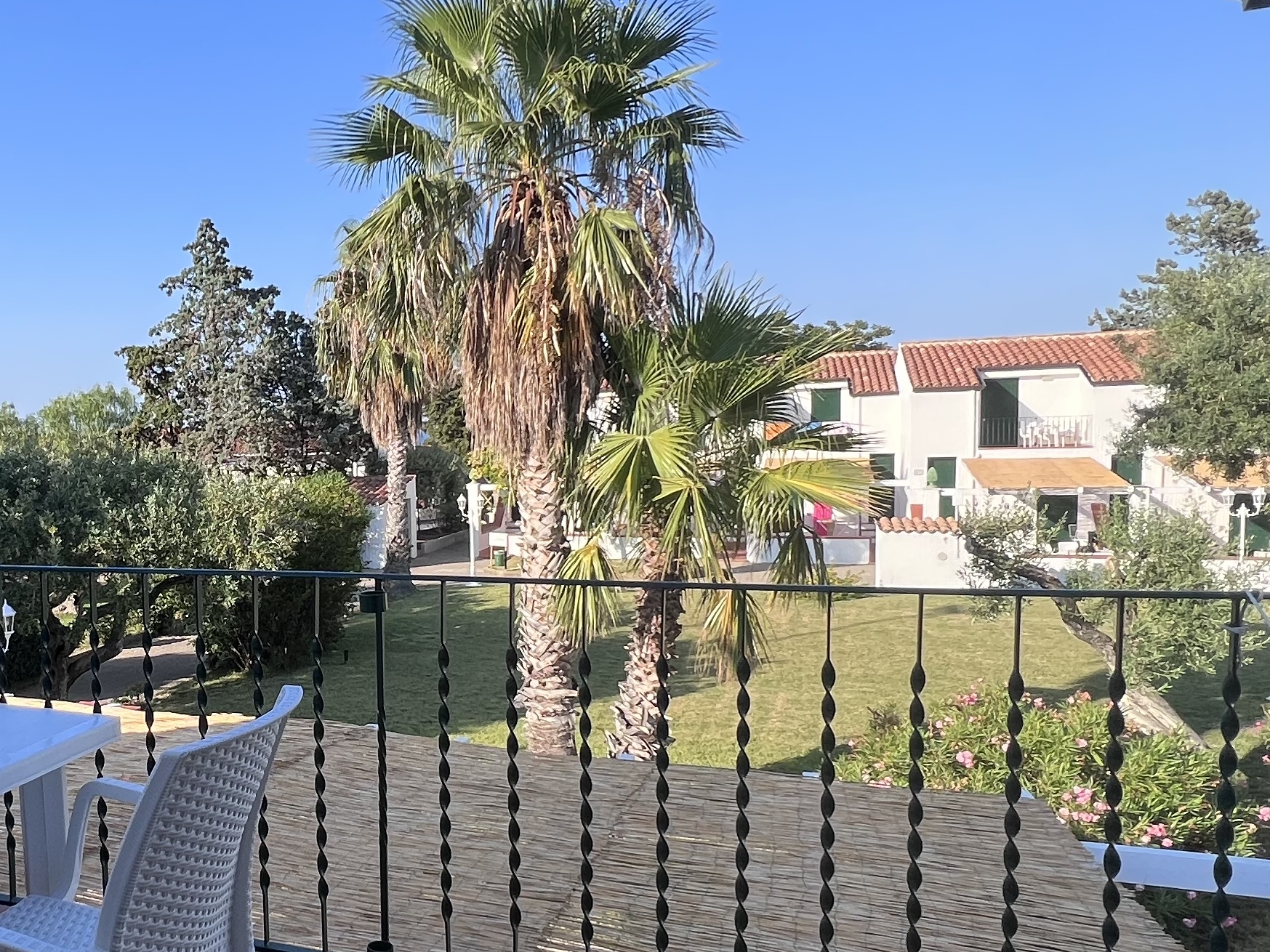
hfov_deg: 54.5
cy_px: 520
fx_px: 1101
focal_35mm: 30
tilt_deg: -3.5
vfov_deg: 46.7
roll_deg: +2.0
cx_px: 199
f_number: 1.8
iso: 32
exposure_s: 1/927
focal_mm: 1.57
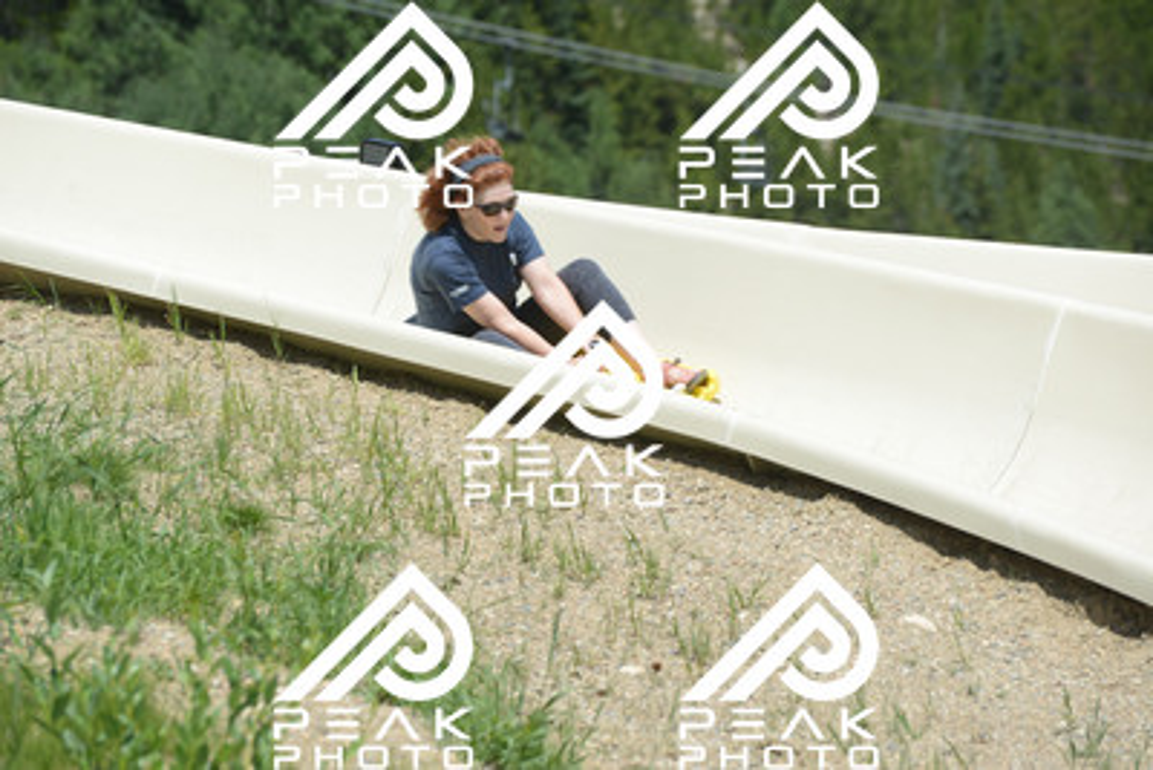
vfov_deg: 7.0
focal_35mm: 195
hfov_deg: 10.5
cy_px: 385
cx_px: 576
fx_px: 6247
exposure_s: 1/640
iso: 200
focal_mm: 195
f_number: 6.3
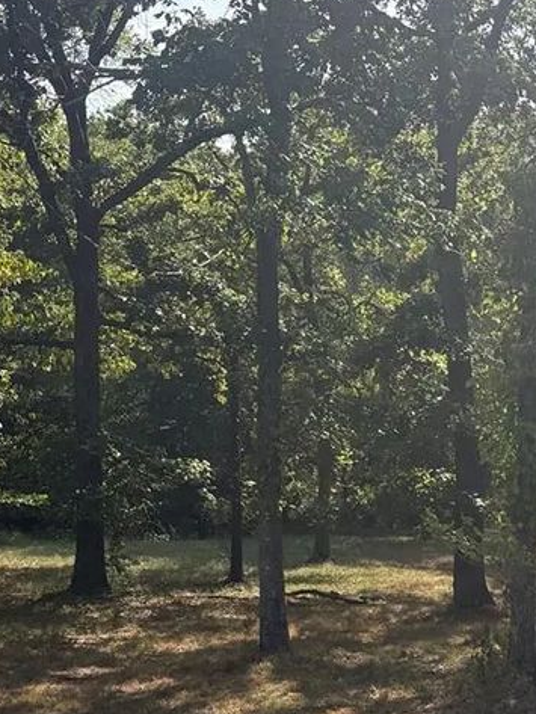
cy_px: 599
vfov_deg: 25.4
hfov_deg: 18.7
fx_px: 1548
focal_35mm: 75
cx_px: 621
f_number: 1.6
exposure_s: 1/2283
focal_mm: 5.96
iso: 64
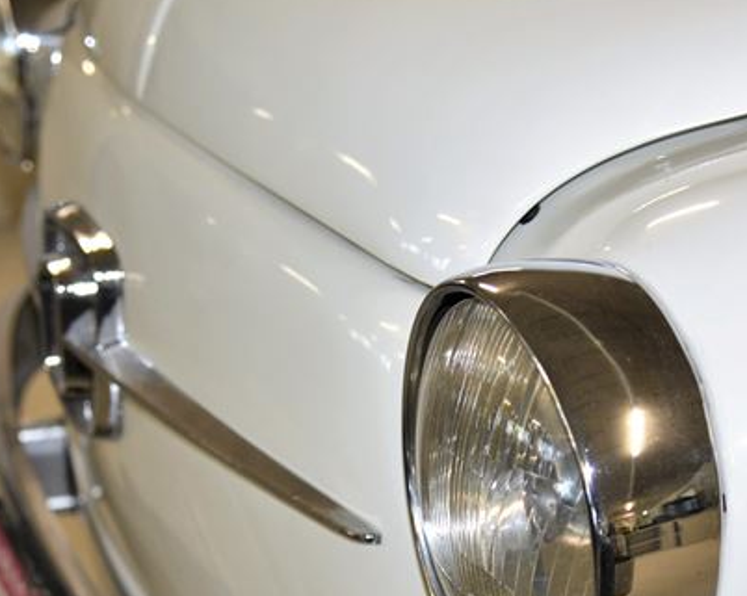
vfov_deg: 14.7
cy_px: 581
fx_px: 2275
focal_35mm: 103
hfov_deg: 18.6
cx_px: 405
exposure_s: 1/60
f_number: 4
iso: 450
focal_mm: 46
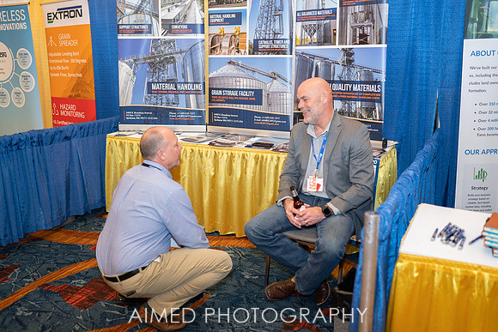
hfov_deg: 53.5
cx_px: 245
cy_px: 165
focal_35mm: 36
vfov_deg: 37.1
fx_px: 494
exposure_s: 1/125
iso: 100
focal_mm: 35
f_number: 2
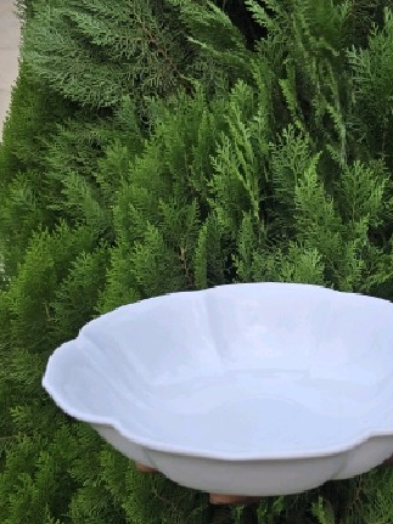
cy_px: 298
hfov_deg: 43.4
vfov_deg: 56.6
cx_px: 270
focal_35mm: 32
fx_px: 485
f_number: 1.7
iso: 25
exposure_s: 1/182
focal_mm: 6.3
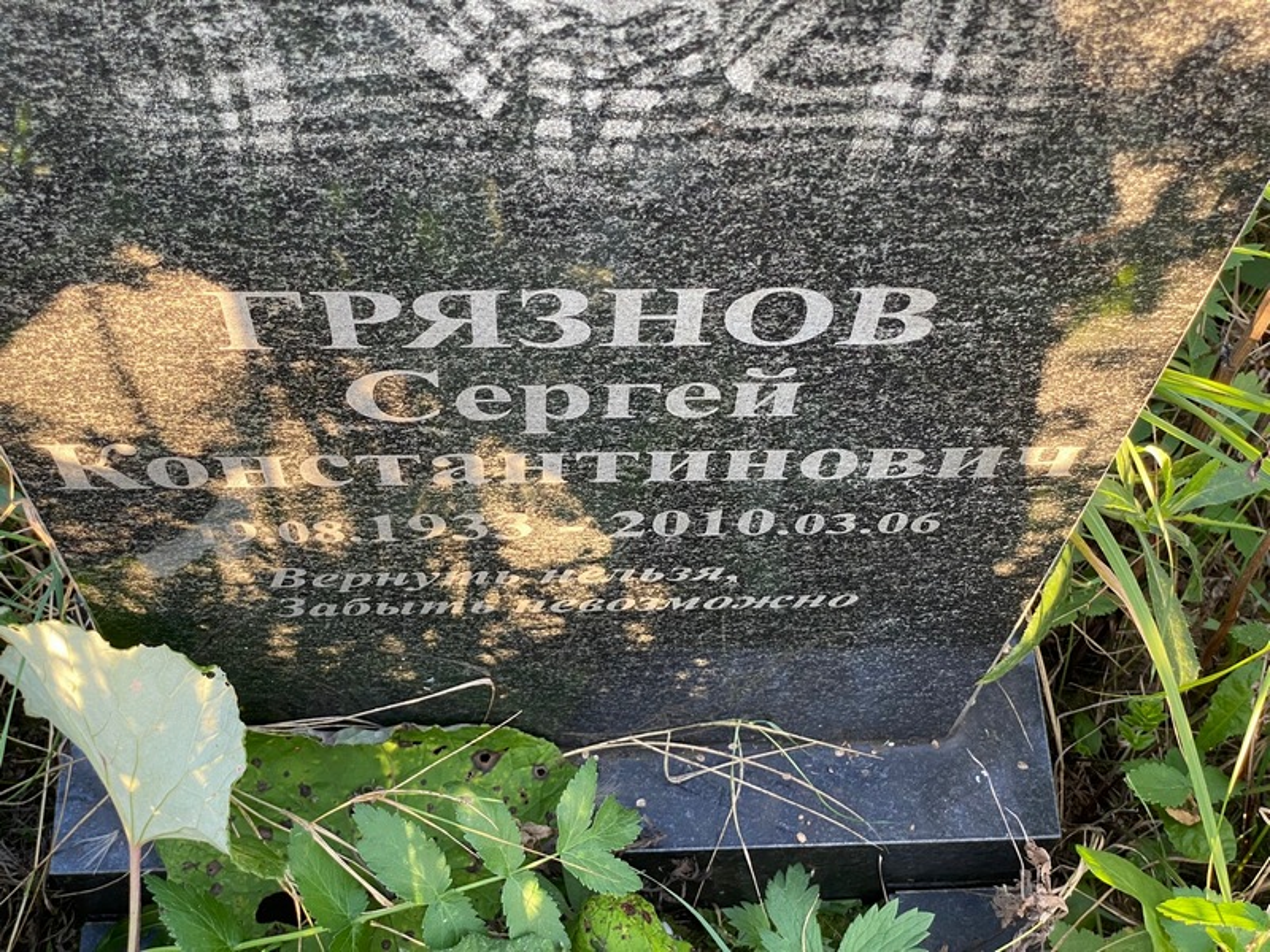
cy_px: 476
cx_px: 635
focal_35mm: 52
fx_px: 1908
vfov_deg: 28.0
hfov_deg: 36.8
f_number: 2
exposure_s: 1/121
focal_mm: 6
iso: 100
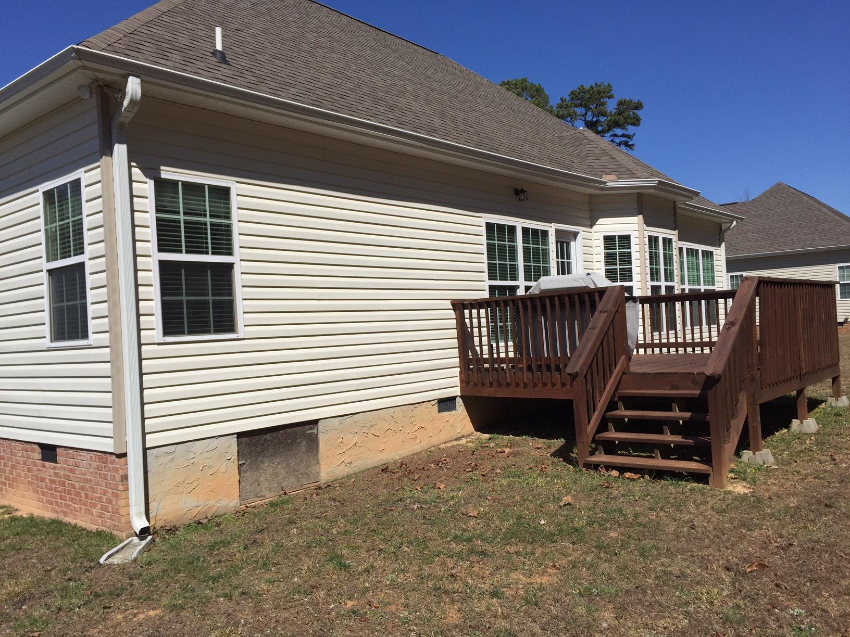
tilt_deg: +0.5
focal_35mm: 29
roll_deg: +4.2
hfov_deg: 61.7
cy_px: 318
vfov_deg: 48.2
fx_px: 712
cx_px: 425
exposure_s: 1/4950
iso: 32
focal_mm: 4.15
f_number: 2.2
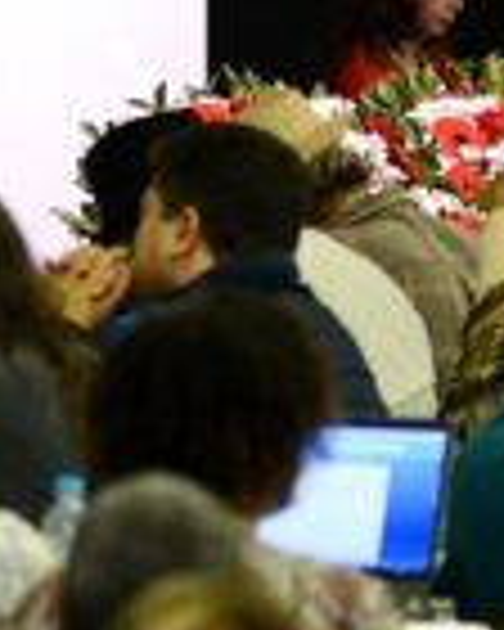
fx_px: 17247
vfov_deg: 2.1
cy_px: -230
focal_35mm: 925
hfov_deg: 1.7
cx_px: -1161
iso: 2500
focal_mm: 180
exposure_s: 1/200
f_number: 4.5
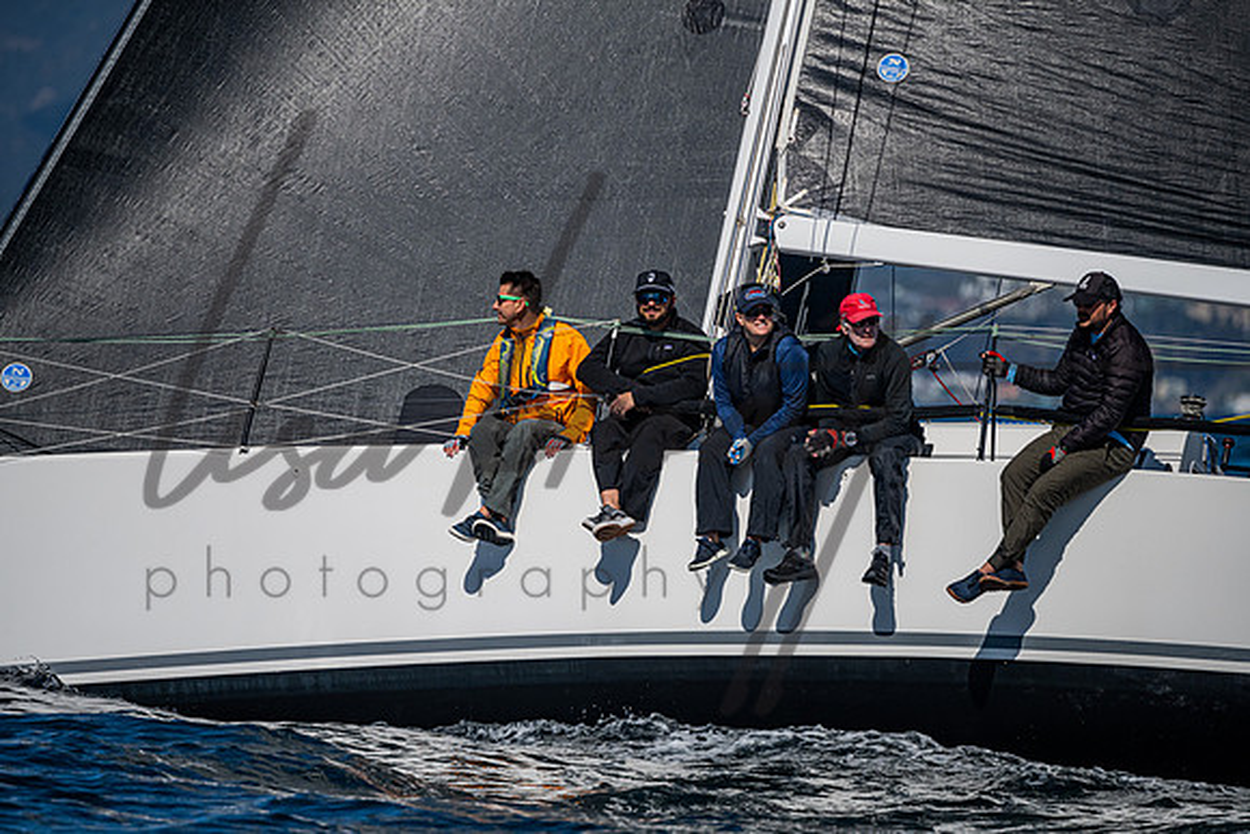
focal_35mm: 400
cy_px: 417
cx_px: 625
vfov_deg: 3.4
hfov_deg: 5.2
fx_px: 13891
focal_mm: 400
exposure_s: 1/8000
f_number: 5.6
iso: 400
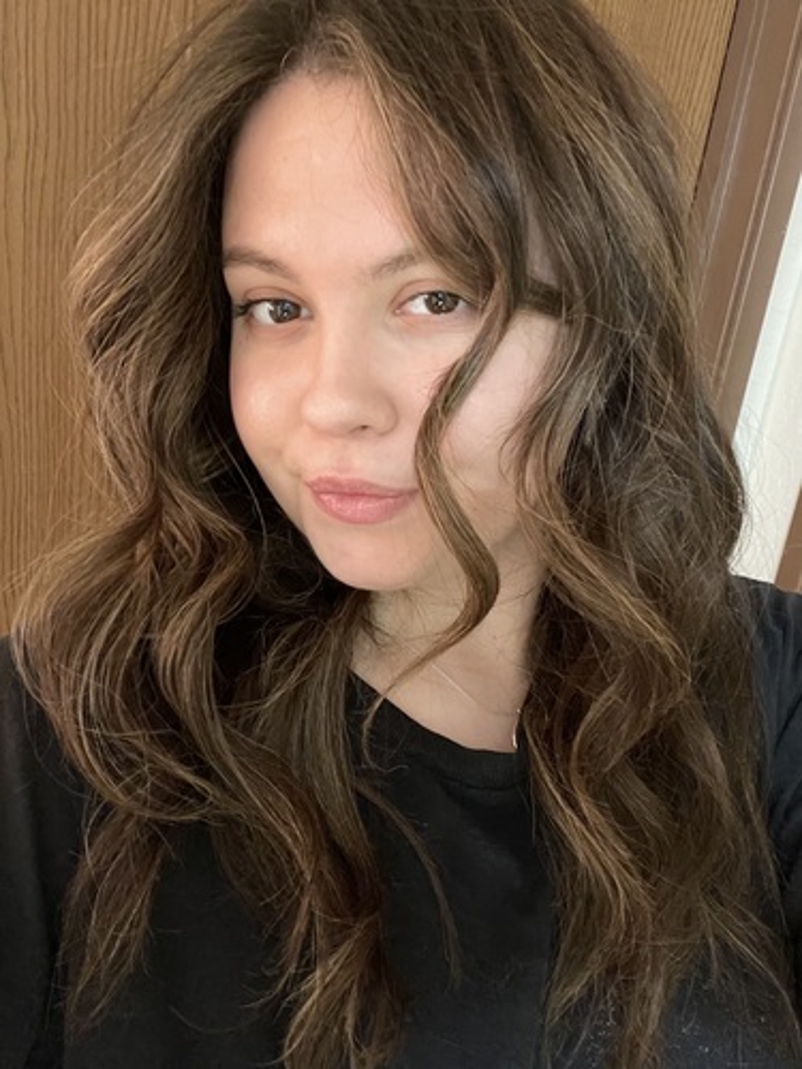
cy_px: 534
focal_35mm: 30
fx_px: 927
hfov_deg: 46.8
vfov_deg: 60.0
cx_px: 401
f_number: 2.2
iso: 640
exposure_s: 1/20
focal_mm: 2.71
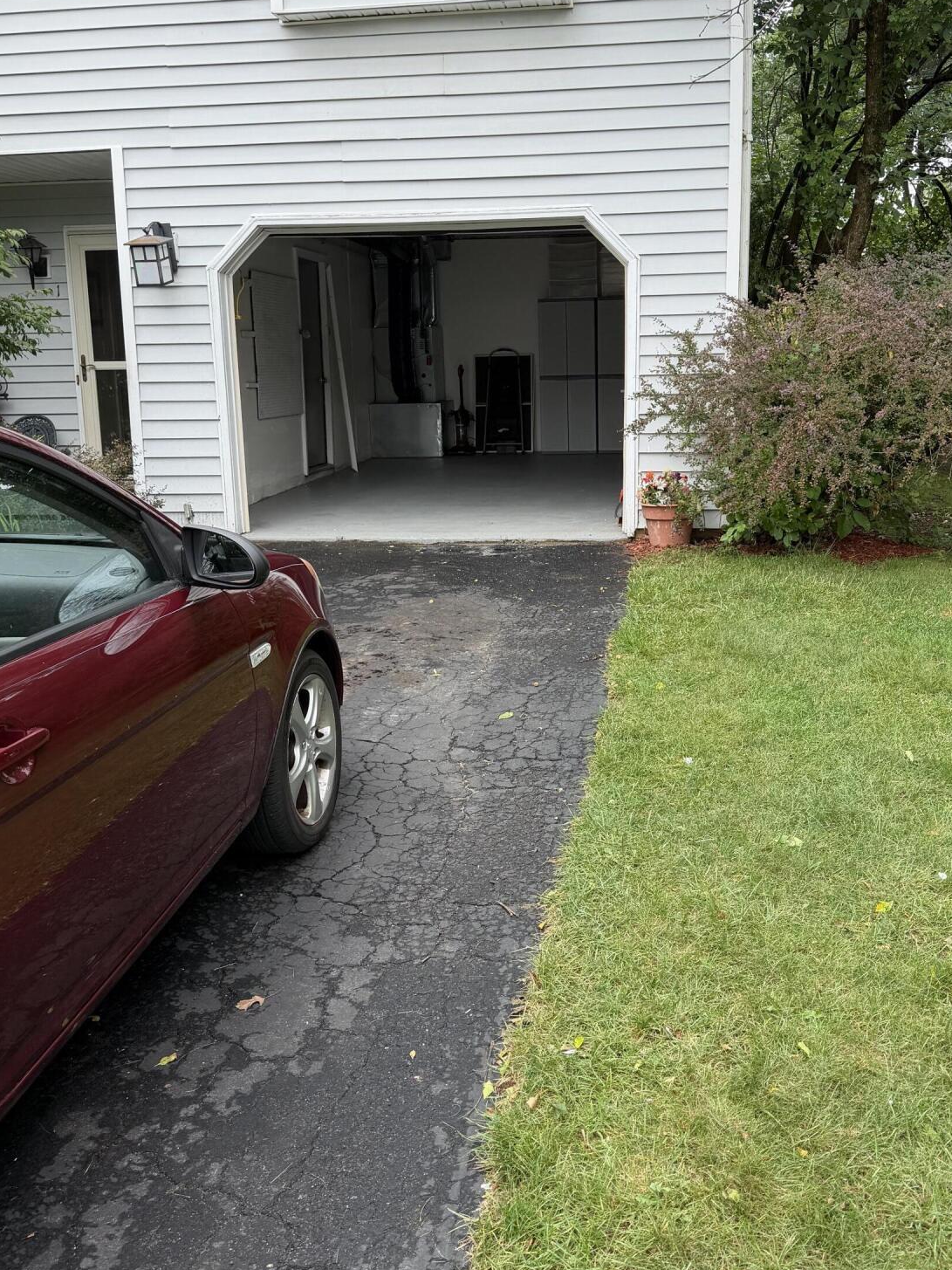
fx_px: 1210
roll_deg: +0.7
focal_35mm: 33
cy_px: 581
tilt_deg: -9.5
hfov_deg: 42.8
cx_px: 554
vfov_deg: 55.3
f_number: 1.78
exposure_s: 1/397
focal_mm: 6.76
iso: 80
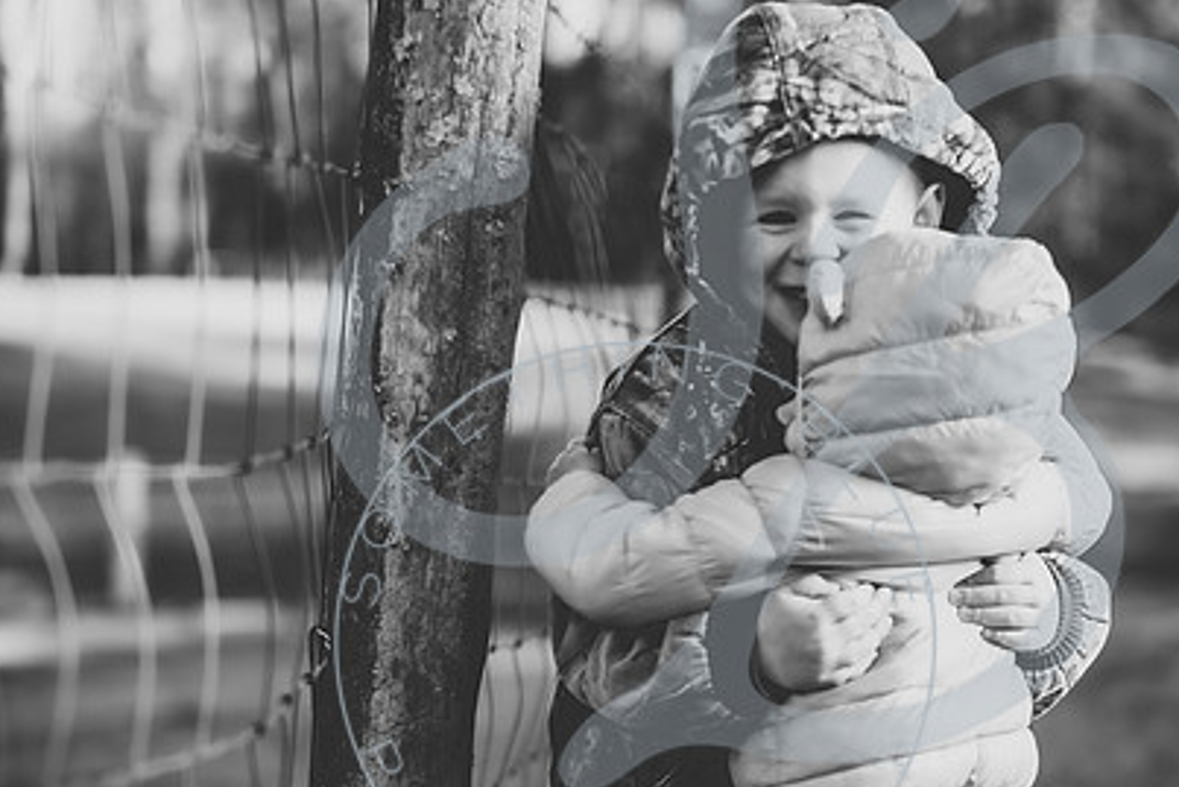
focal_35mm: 118
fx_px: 3866
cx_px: 781
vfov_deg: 11.6
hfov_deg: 17.3
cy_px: 396
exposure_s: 1/320
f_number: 2.8
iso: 100
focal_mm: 82
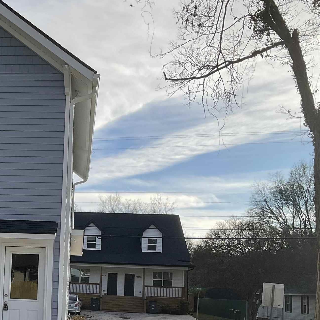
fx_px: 638
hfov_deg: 26.9
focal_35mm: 61
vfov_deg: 27.8
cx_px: 15
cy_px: 241
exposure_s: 1/1675
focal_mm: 3
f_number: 1.8
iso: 16
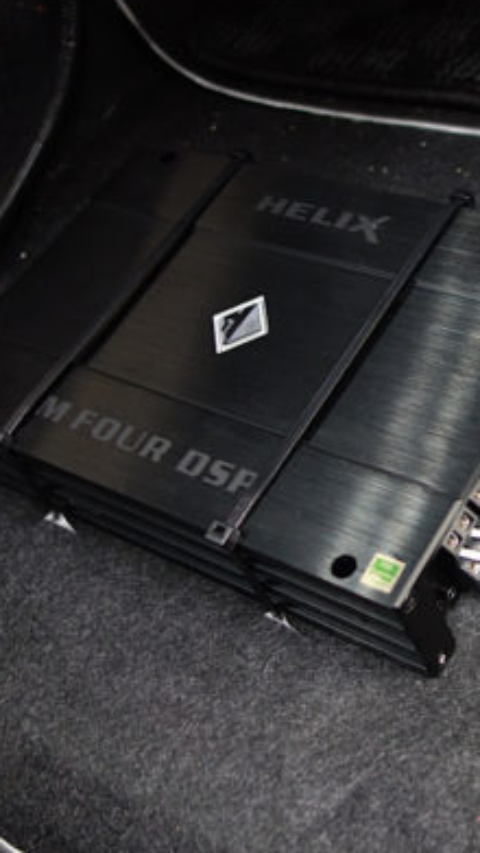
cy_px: 423
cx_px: 434
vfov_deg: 45.5
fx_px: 1018
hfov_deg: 25.7
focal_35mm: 45
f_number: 1.8
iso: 500
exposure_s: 1/30
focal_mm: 10.4
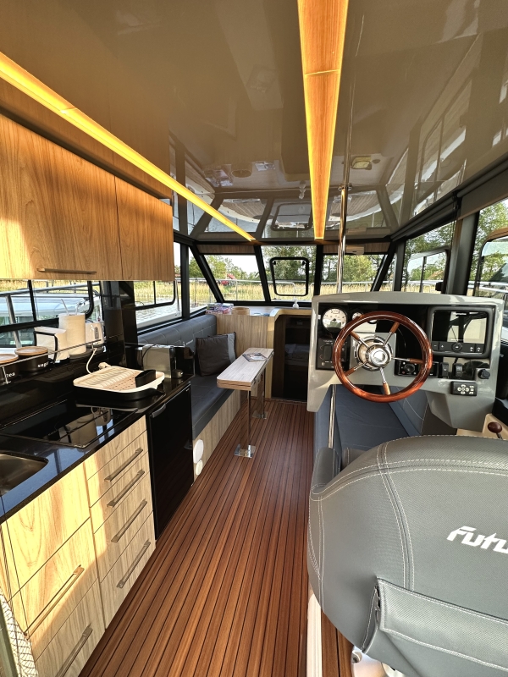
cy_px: 338
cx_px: 254
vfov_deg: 102.1
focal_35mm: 14
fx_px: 274
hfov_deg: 85.7
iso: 125
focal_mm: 2.22
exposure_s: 1/99
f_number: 2.2
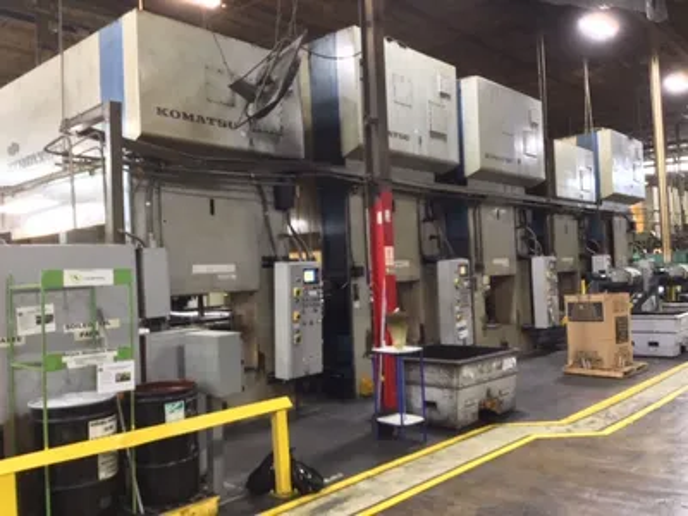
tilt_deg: +1.5
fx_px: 616
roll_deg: +2.8
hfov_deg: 58.4
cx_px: 344
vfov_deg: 45.4
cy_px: 258
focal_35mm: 31
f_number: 2.4
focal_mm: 3.3
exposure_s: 1/20
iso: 200
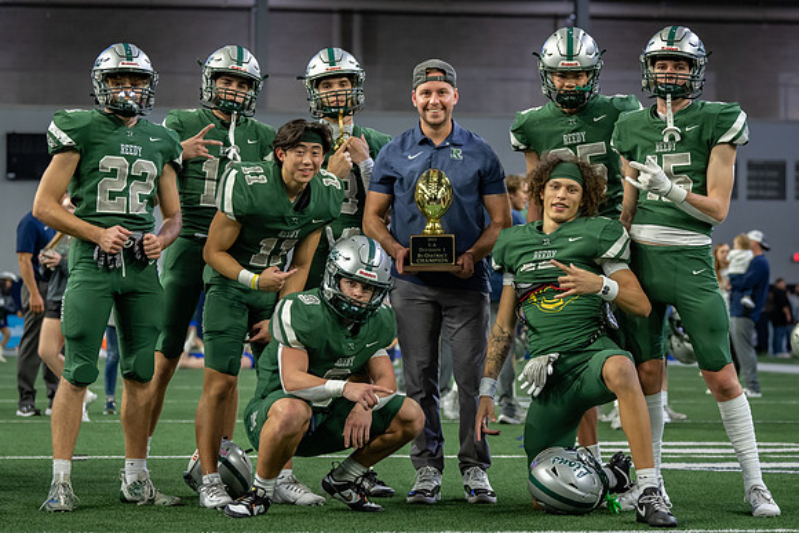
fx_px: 2297
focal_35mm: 103
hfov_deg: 19.7
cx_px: 400
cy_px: 250
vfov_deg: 13.2
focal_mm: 70
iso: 1600
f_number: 2.8
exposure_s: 1/320
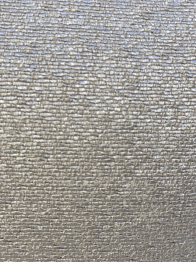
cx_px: 98
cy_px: 131
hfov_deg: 28.0
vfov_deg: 36.8
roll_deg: -3.0
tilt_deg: -27.2
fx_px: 393
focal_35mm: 52
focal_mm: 6
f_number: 2
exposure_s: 1/347
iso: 20
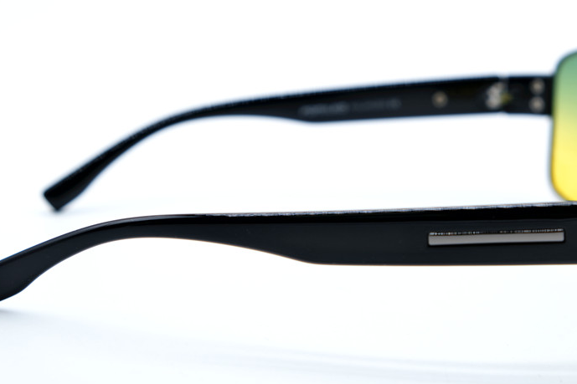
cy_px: 191
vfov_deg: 12.9
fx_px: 1698
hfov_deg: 19.3
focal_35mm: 106
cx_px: 332
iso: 160
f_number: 5.6
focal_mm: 48.4
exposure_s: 1/140
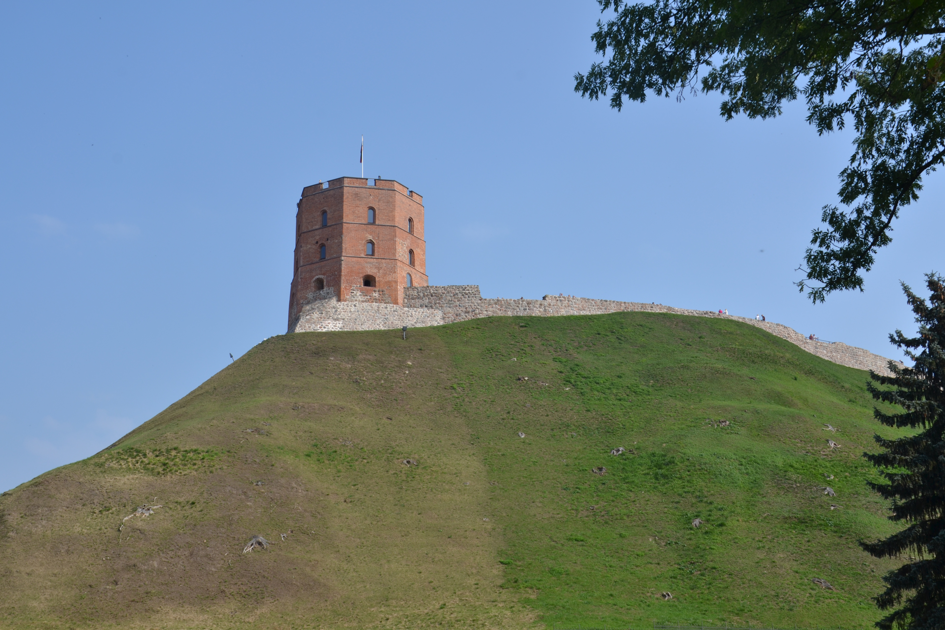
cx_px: 472
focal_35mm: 48
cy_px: 315
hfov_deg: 41.1
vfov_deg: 28.1
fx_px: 1260
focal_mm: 32
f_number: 11
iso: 100
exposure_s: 1/125
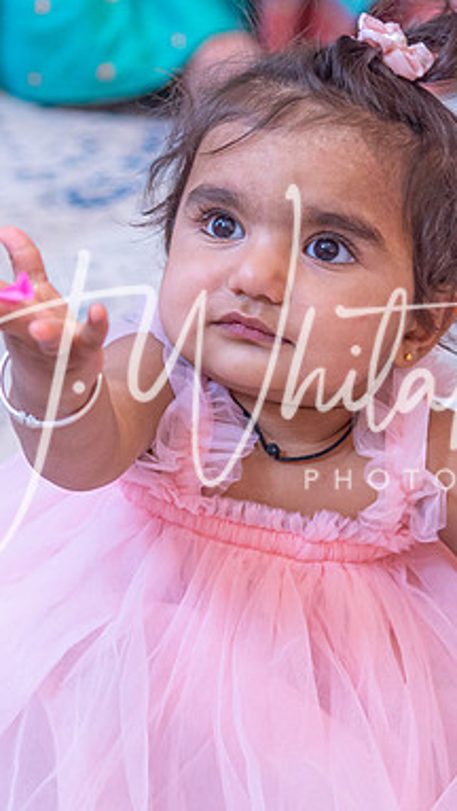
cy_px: 407
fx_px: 3225
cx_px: 142
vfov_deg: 14.3
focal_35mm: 150
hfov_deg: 8.1
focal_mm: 75
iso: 800
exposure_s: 1/160
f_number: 4
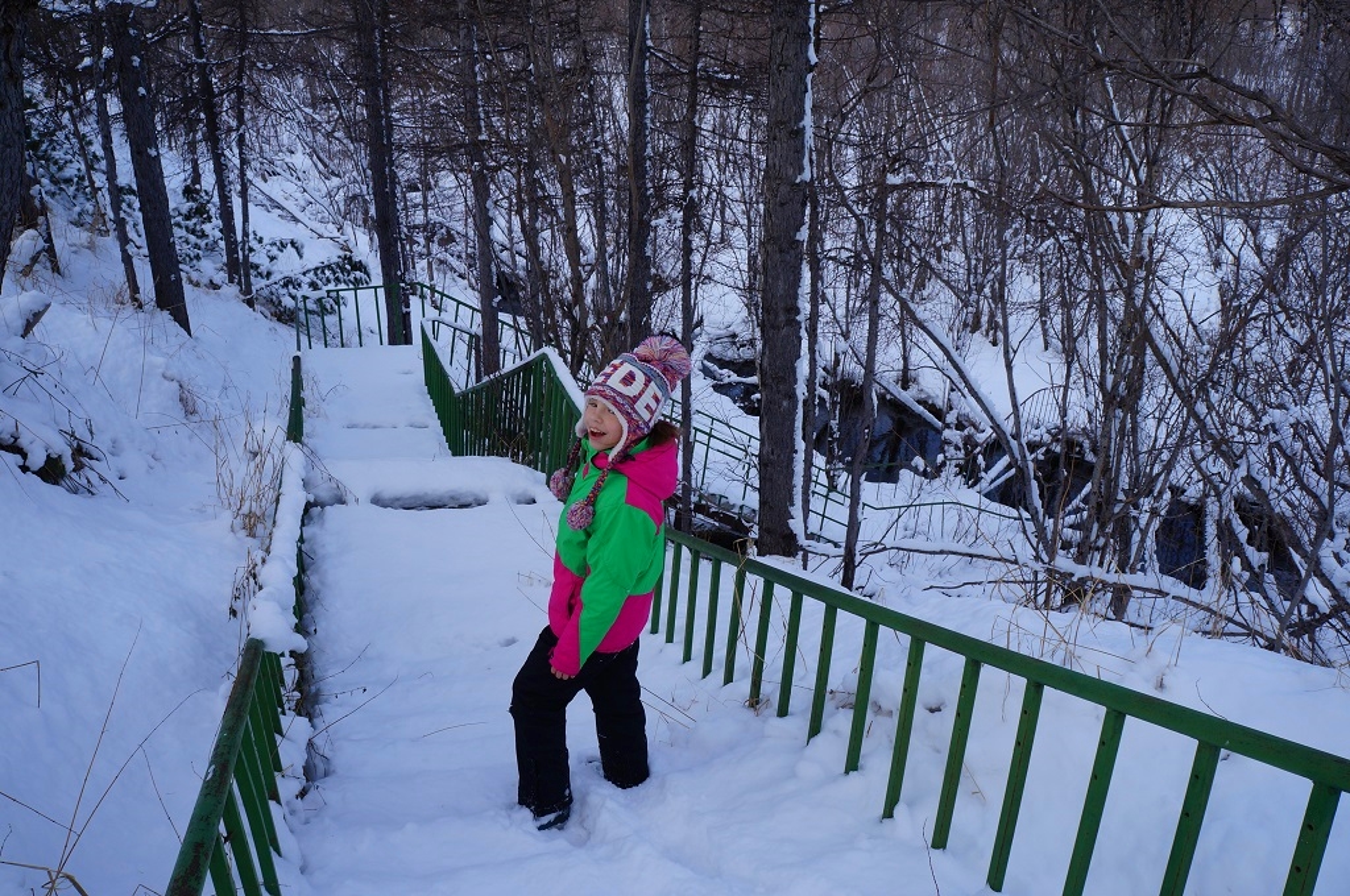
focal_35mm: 27
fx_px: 1011
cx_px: 675
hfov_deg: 67.4
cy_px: 448
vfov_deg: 47.8
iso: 200
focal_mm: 18
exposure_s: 1/100
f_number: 13
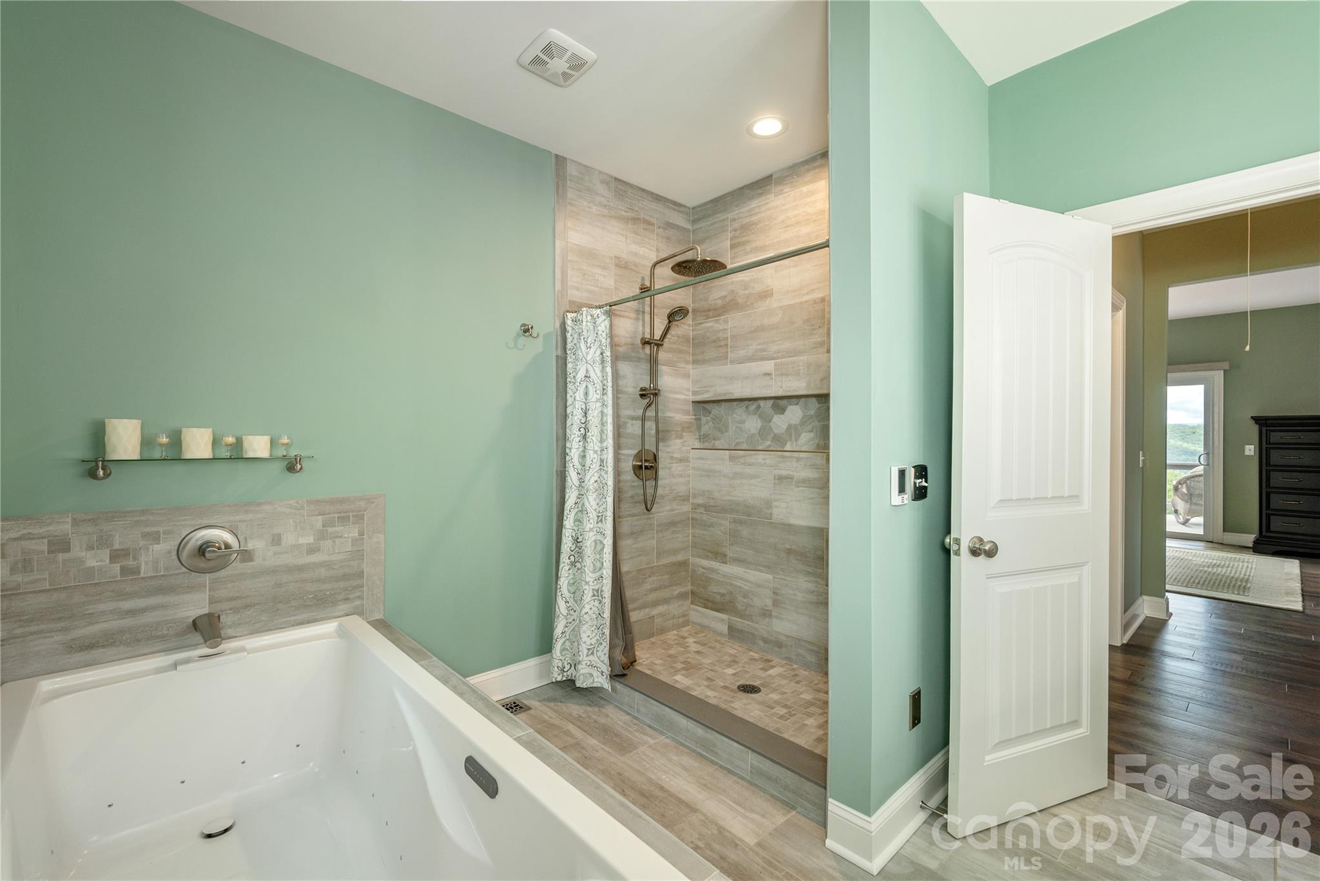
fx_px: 514
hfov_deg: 104.2
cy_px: 440
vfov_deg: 81.3
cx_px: 660
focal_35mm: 14
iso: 320
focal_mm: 14
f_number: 7.1
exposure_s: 1/50
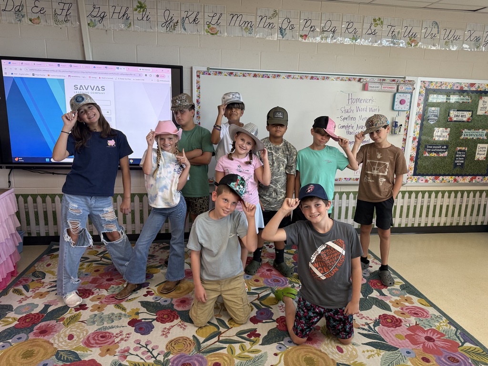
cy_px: 183
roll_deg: -0.9
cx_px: 244
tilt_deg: -11.0
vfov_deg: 56.8
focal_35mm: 24
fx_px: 338
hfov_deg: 71.6
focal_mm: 6.76
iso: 200
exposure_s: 1/90
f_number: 1.78
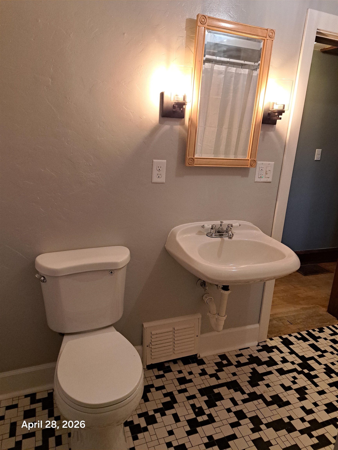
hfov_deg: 56.8
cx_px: 169
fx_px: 313
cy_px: 225
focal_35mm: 24
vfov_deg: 71.6
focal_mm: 5.23
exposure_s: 1/60
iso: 200
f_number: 1.8
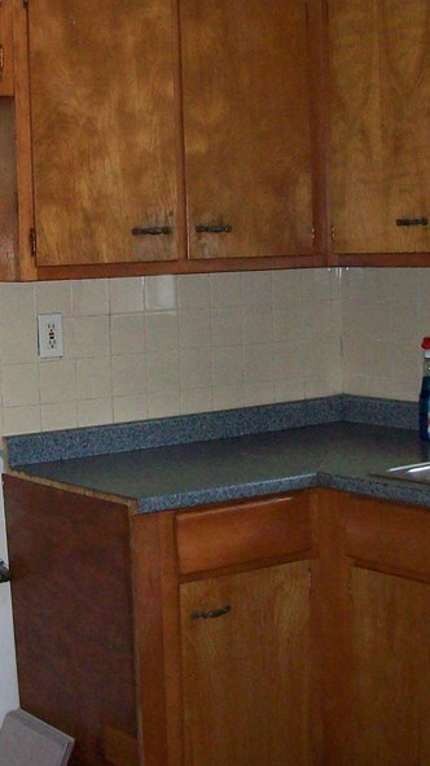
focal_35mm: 68
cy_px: 318
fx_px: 1380
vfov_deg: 30.9
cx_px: 41
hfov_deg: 17.4
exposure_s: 1/64
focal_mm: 6
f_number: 2.7
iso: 200
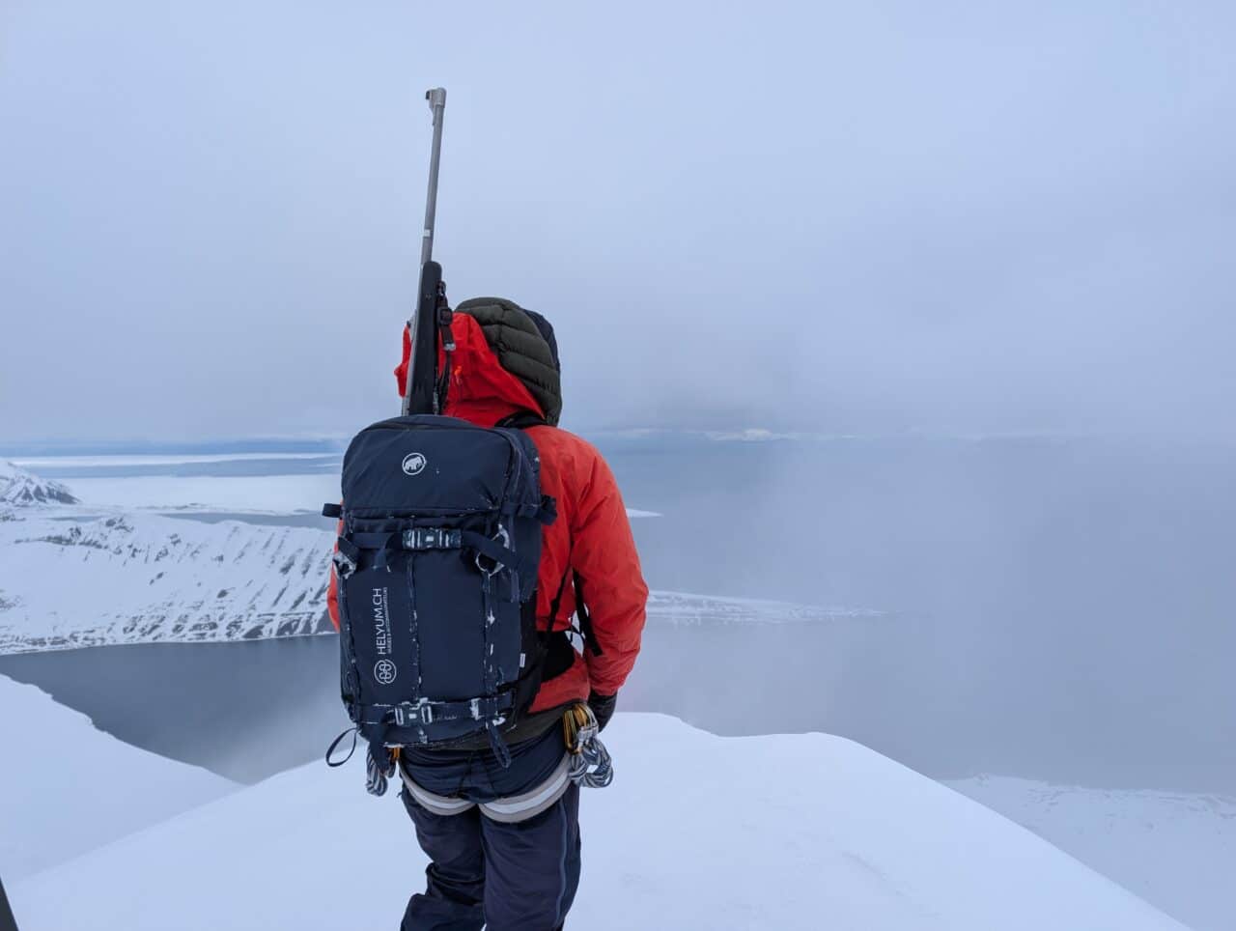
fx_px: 858
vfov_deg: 56.9
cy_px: 466
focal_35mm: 24
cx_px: 618
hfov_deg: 71.5
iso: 26
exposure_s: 1/1513
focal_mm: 6.9
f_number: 1.68
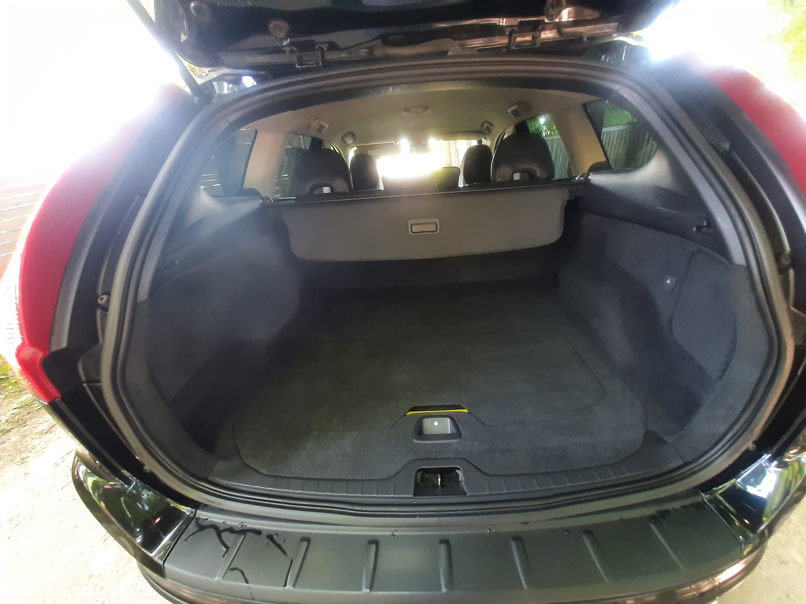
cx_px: 403
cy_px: 302
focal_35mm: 13
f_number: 2.2
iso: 250
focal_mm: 1.42
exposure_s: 1/25
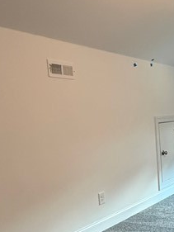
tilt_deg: -9.2
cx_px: 296
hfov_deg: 21.3
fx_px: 342
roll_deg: -0.7
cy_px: 163
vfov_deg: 36.9
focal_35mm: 51
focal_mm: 2.22
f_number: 2.2
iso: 640
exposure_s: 1/60
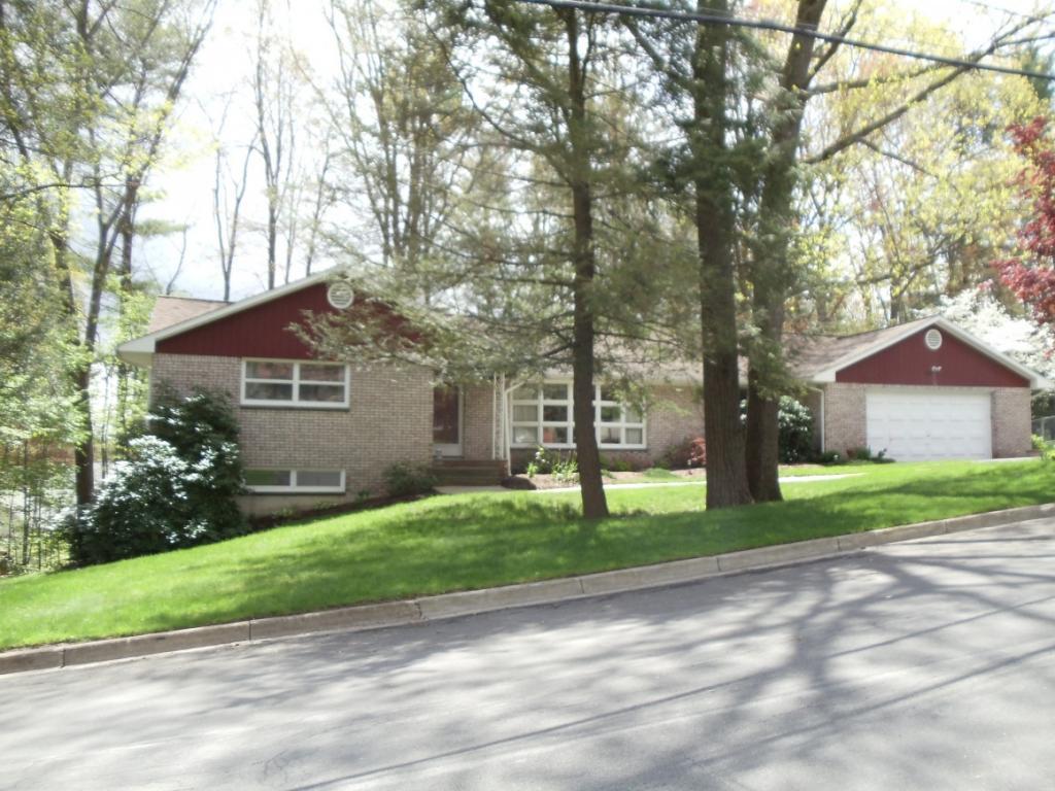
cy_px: 396
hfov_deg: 42.9
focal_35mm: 44
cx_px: 528
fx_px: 1341
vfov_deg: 32.9
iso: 100
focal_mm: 6
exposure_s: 1/320
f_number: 3.5
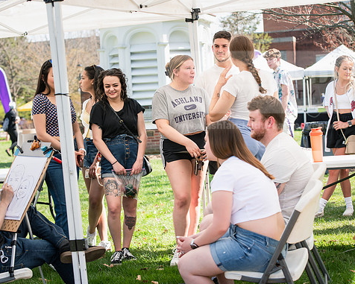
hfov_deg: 23.8
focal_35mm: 80
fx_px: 841
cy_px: 141
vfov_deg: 19.2
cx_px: 143
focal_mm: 70
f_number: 4.5
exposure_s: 1/250
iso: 160
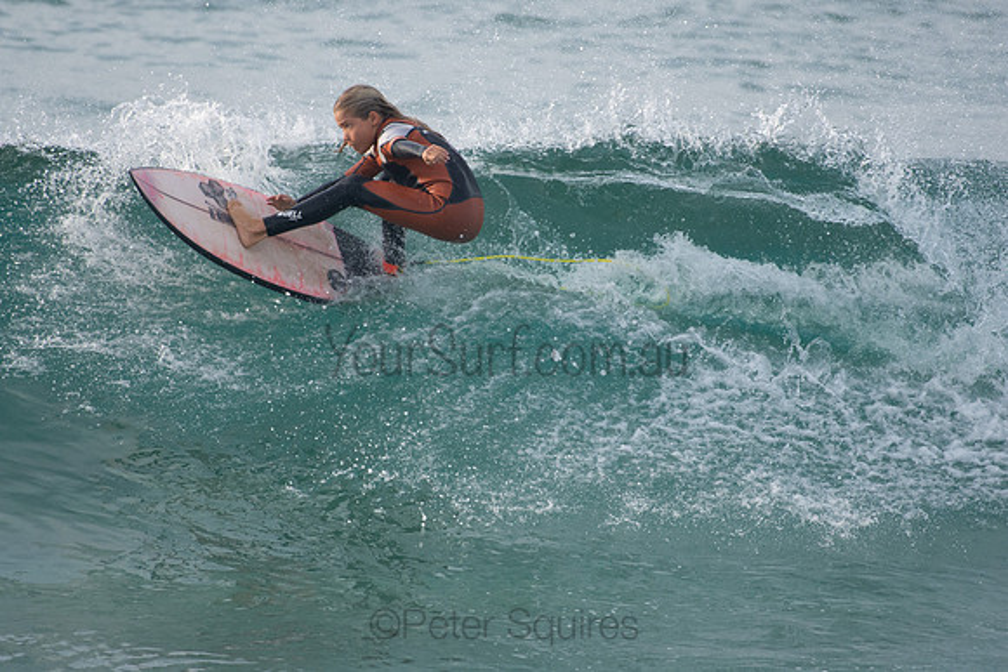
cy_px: 336
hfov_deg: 2.7
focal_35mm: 750
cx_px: 504
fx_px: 21004
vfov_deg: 1.8
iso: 800
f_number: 5.6
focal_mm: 500
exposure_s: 1/2000
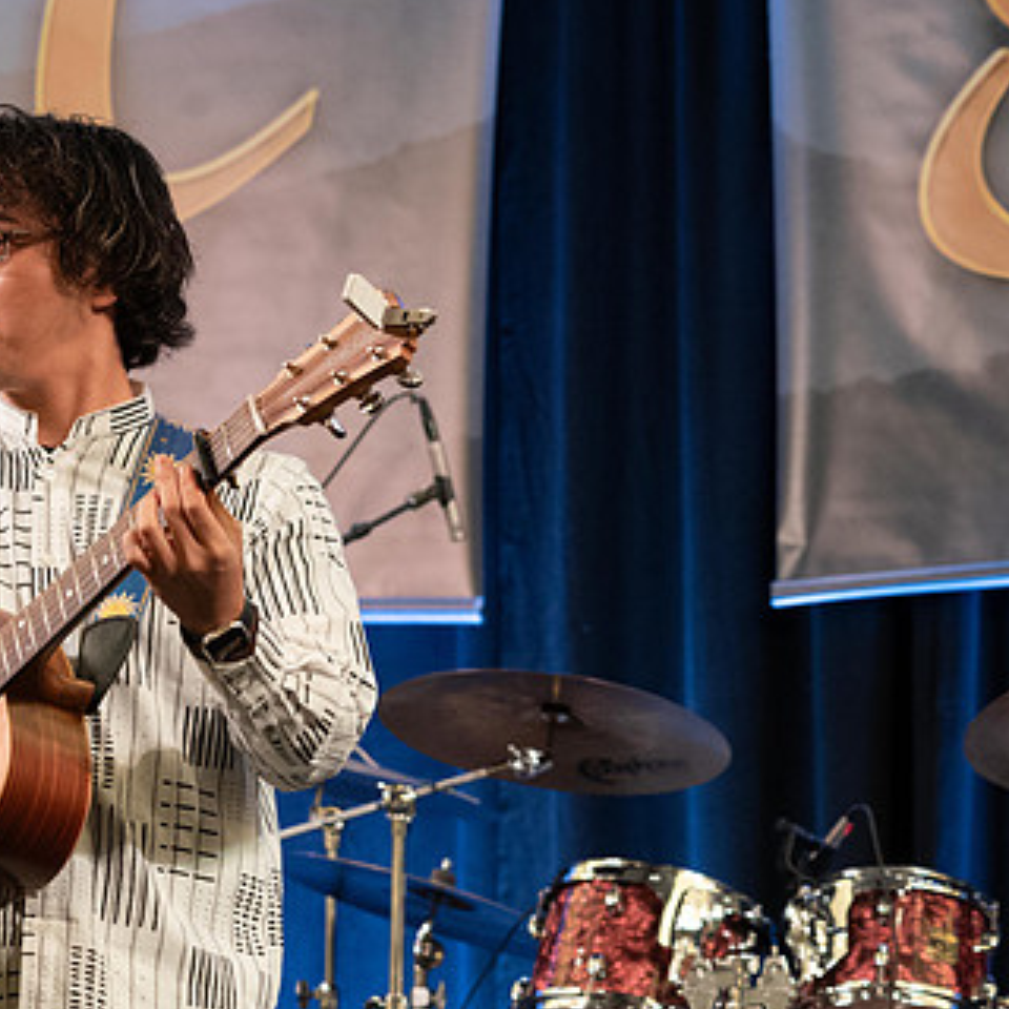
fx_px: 5079
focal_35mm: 154
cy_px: 575
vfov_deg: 11.3
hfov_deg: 11.3
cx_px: 236
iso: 5000
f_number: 5.6
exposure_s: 1/200
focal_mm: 100
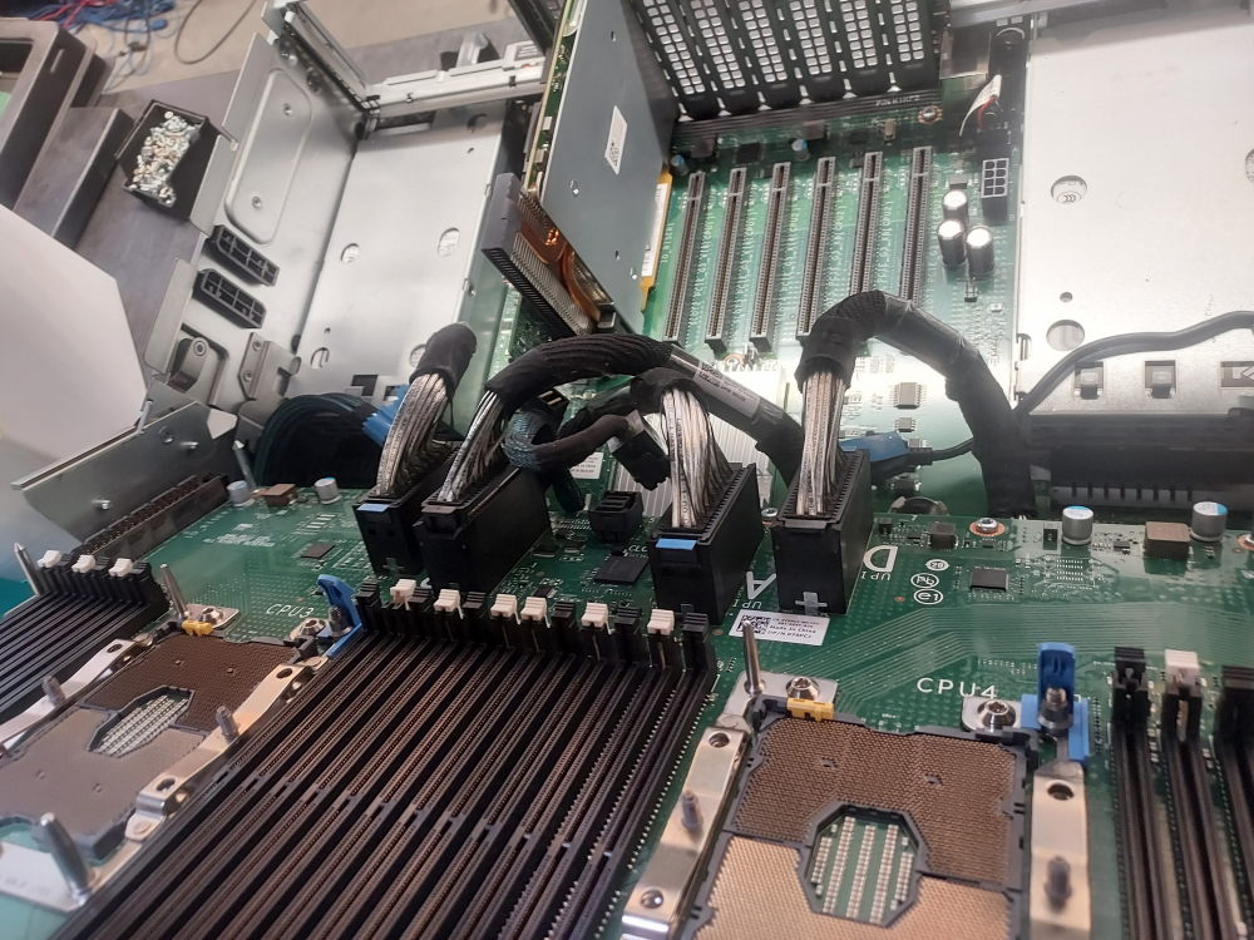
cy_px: 470
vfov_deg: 56.8
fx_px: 869
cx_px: 627
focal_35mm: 24
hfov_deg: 71.6
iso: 400
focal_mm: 4.6
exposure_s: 1/40
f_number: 1.8
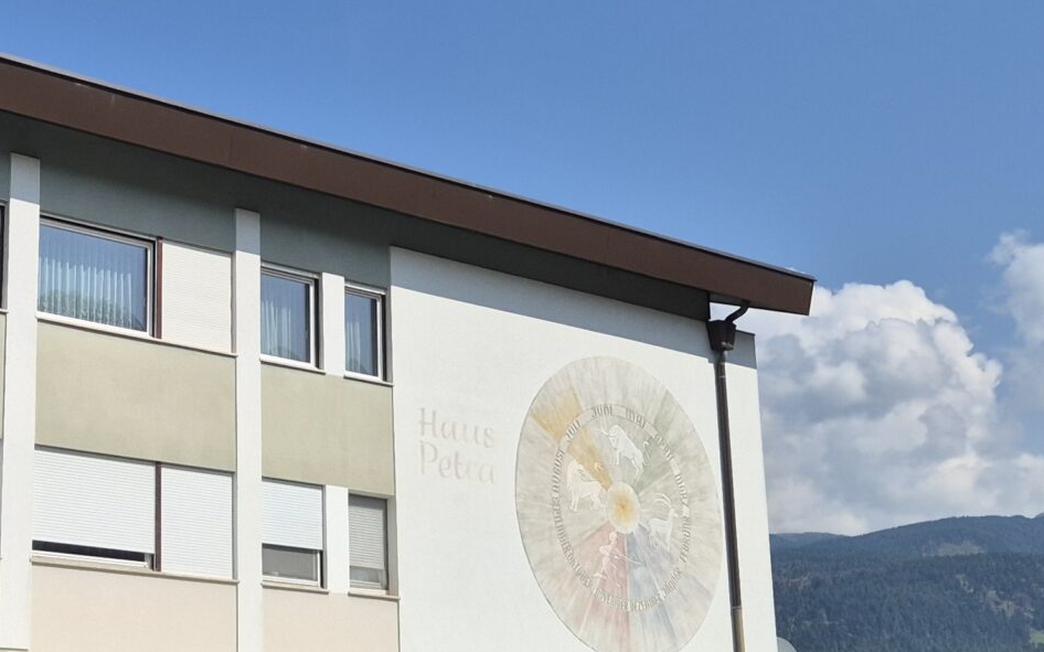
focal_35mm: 66
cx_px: 96
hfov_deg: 29.7
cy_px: 386
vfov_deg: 19.7
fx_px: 1878
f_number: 1.8
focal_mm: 5.4
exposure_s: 1/2896
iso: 25
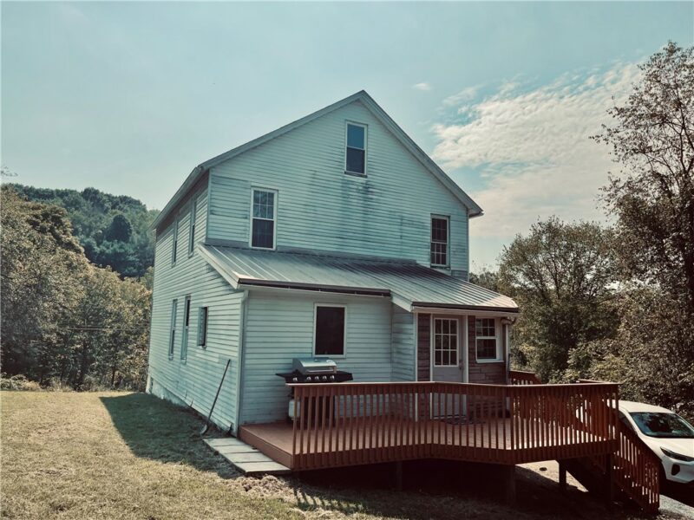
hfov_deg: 69.4
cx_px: 347
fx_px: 501
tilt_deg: +6.3
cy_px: 260
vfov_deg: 54.9
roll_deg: -2.1
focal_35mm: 25
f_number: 1.6
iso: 32
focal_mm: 5.1
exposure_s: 1/8547
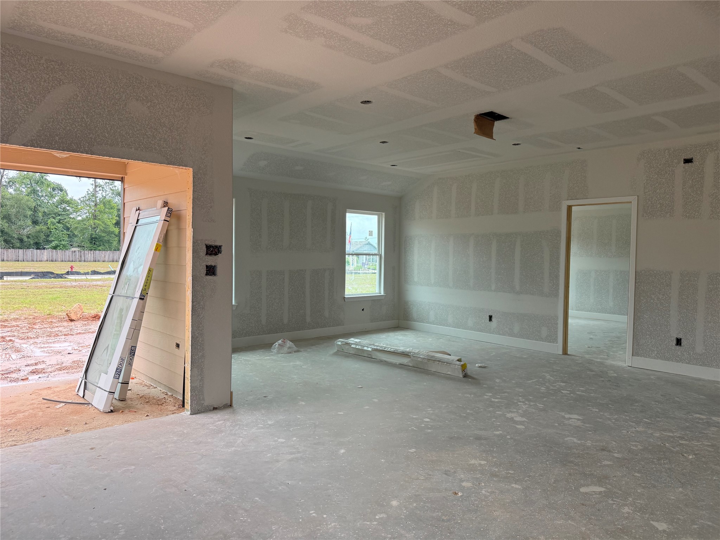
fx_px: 499
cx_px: 360
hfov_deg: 71.6
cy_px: 270
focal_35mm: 24
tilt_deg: -0.5
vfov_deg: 56.8
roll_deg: -1.0
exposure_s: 1/372
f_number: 1.78
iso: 100
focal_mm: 6.76
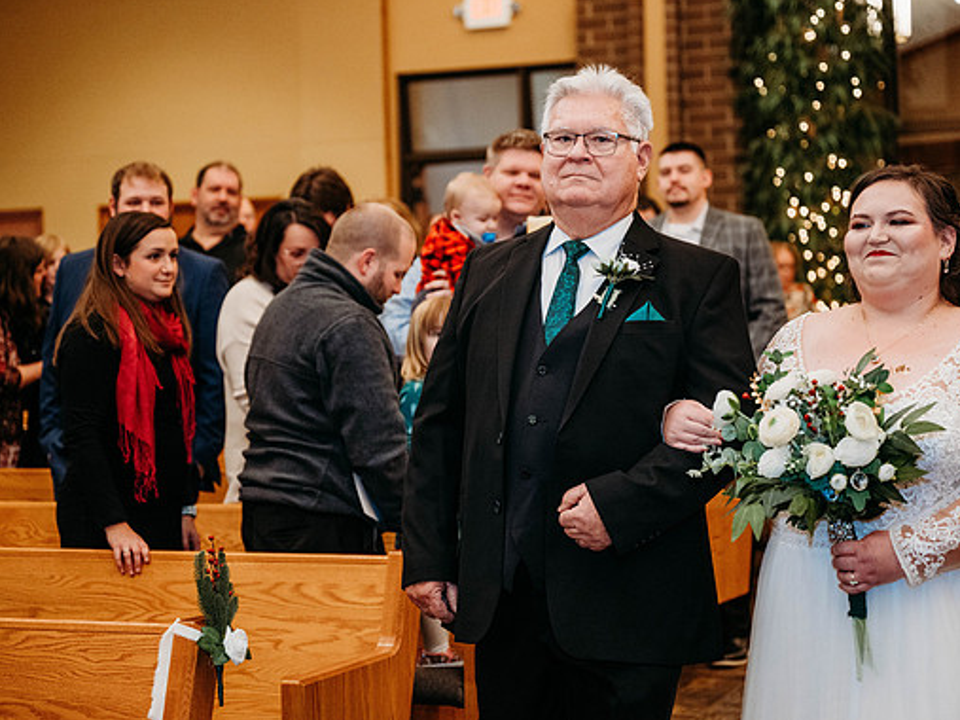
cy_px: 357
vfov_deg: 19.1
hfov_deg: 25.3
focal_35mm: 77
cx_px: 504
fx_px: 2135
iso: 2000
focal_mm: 70
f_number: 2.8
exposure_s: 1/200
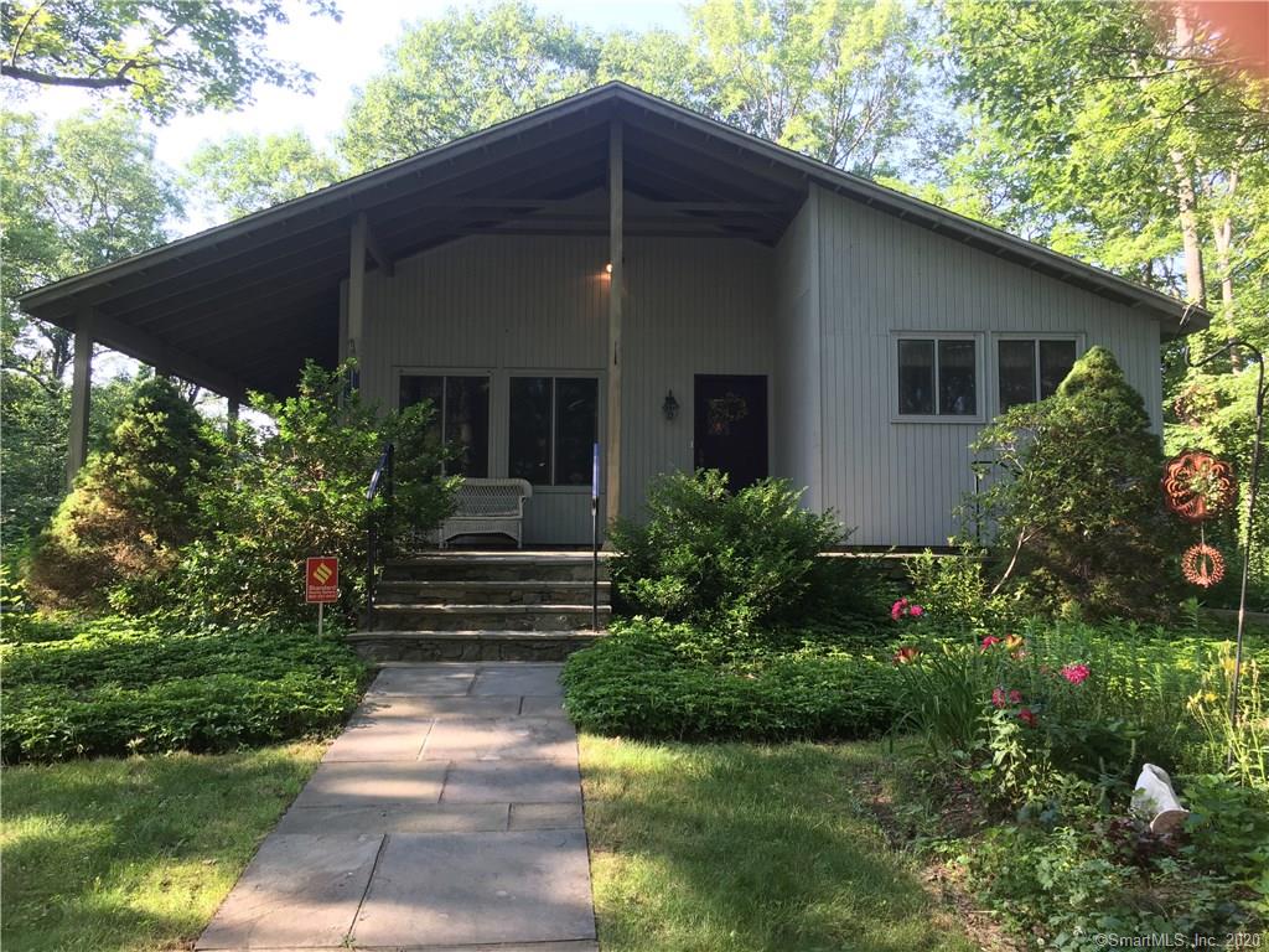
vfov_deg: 48.2
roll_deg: -0.9
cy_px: 476
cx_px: 634
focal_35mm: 29
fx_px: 1063
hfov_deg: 61.7
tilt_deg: +4.4
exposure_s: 1/120
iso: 32
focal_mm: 4.15
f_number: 2.2
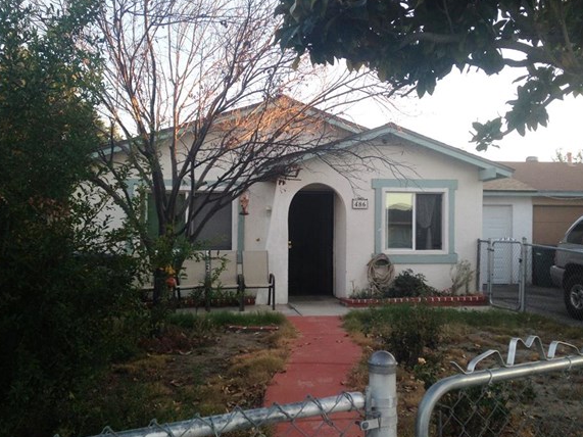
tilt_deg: +1.1
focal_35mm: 37
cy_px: 238
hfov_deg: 50.1
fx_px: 623
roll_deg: +0.1
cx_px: 320
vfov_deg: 38.6
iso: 50
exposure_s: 1/120
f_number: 2.4
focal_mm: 4.12
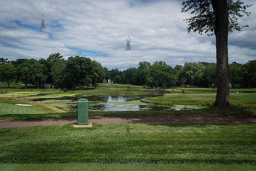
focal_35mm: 35
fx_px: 249
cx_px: 128
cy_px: 86
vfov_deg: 37.9
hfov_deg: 54.4
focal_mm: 35
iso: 200
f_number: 5.6
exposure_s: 1/1250
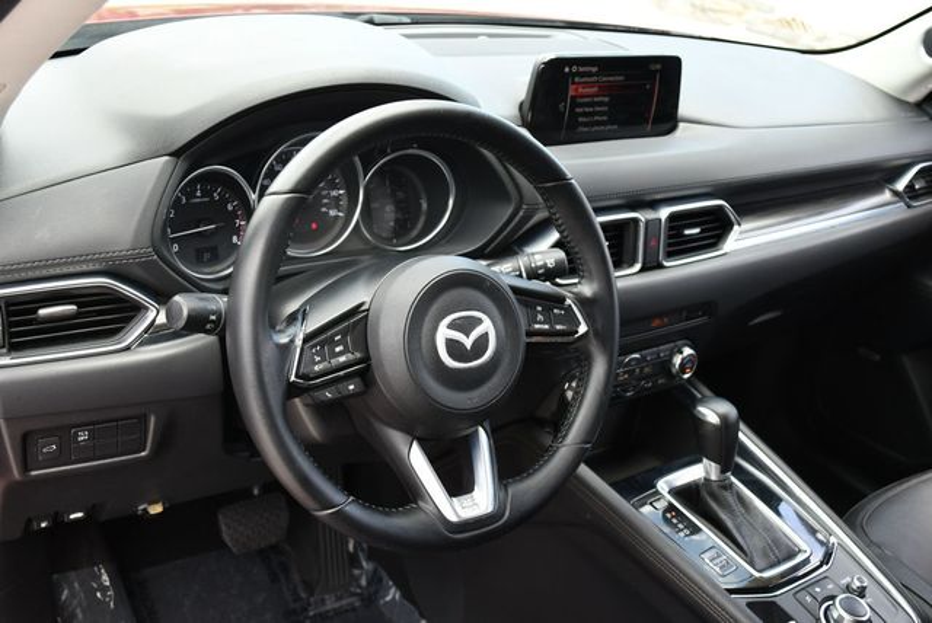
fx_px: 1036
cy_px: 312
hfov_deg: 48.4
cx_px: 466
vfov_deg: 33.5
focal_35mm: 40
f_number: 4.5
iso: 400
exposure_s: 1/250
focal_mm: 20
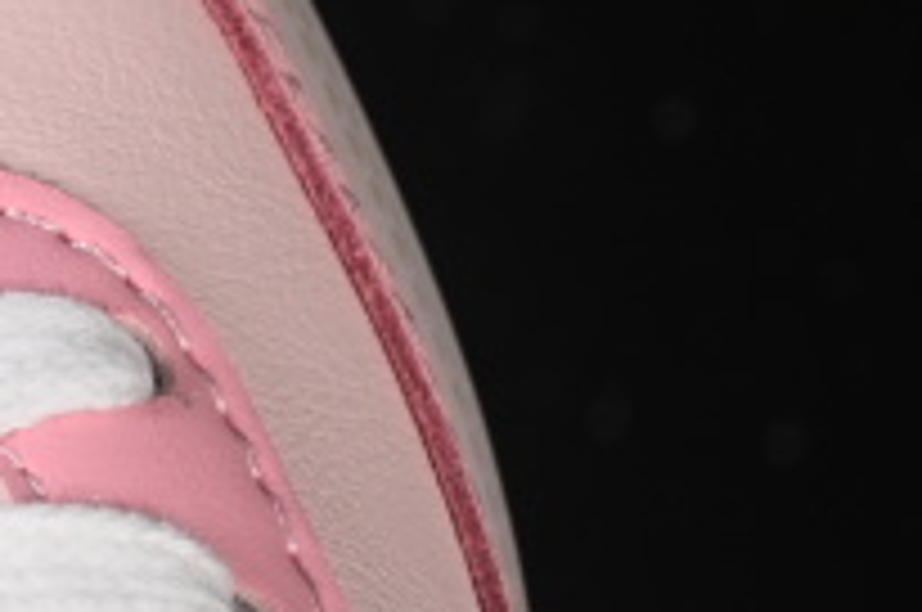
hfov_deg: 7.0
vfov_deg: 4.7
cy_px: 286
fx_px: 7492
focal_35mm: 293
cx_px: -360
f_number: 7.1
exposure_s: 1/80
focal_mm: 50
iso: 160
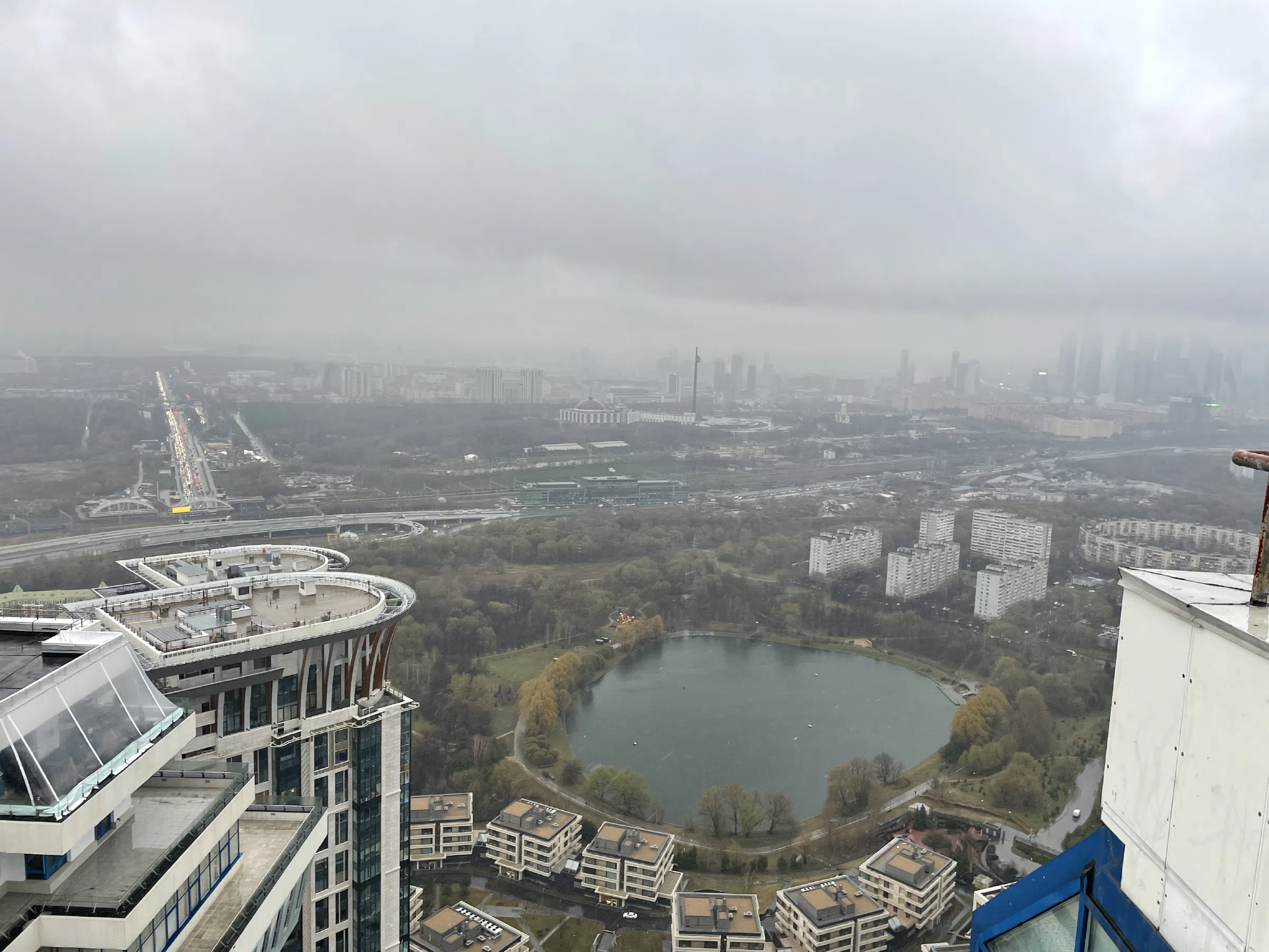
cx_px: 634
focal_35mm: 26
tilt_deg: -8.5
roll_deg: -0.2
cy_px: 476
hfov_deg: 67.3
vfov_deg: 53.1
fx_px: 953
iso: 32
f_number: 1.6
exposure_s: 1/139
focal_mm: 4.2
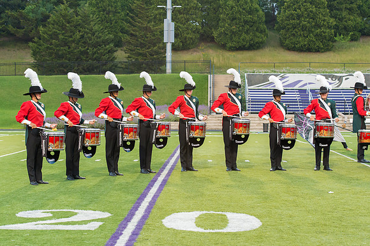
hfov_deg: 24.7
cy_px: 117
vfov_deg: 16.6
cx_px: 191
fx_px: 846
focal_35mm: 82
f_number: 5
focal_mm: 70
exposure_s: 1/640
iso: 3200
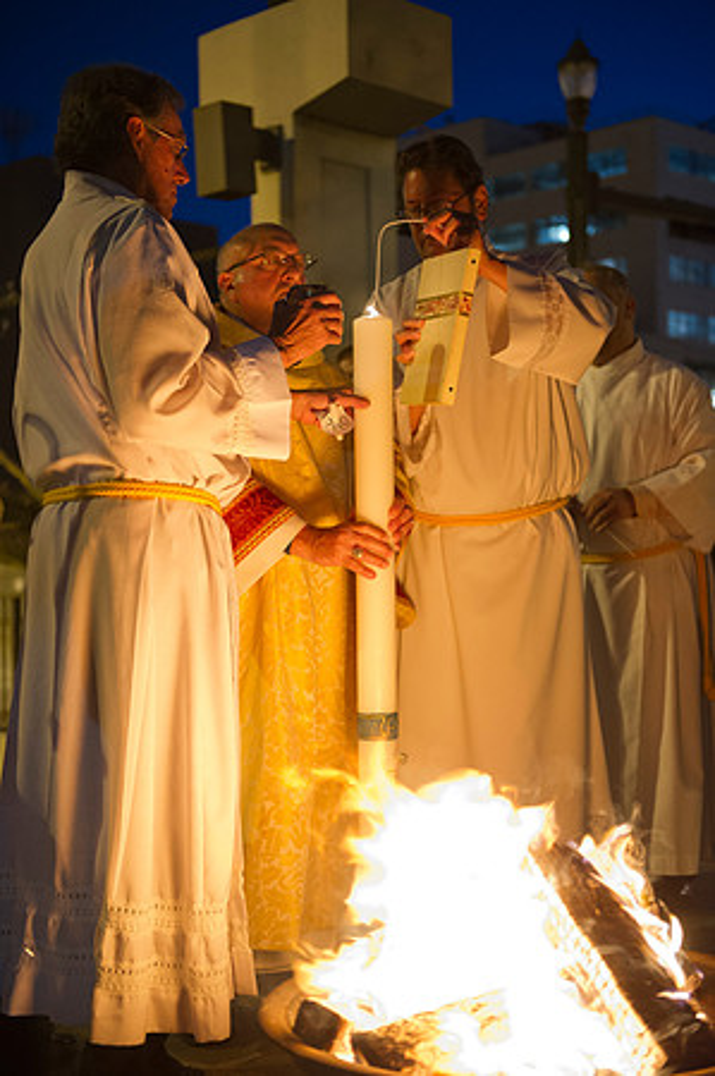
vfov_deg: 36.3
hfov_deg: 24.6
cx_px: 358
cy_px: 538
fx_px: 1642
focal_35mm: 55
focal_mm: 55
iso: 3200
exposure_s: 1/60
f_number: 2.8
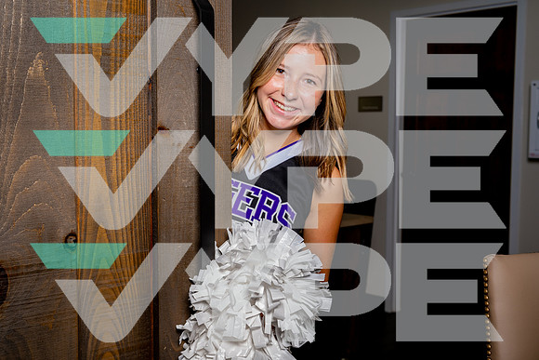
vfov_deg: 29.3
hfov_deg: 42.7
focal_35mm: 46
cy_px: 180
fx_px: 689
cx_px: 270
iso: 200
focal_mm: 46
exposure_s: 1/250
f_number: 5.6
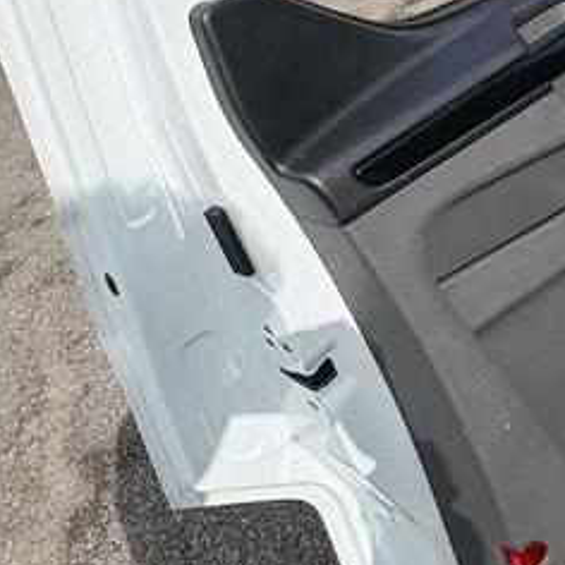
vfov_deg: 33.2
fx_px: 868
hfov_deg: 36.0
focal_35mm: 47
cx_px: 318
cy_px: 5
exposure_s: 1/2494
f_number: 2.2
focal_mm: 2.22
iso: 50
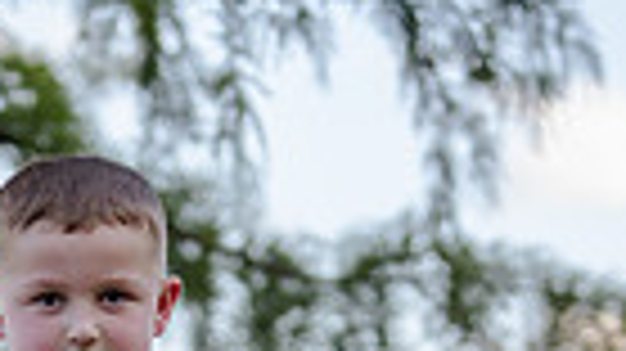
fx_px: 5060
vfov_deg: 3.9
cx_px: 90
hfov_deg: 7.1
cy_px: 781
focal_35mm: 305
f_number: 2.8
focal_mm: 70
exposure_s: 1/320
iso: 160
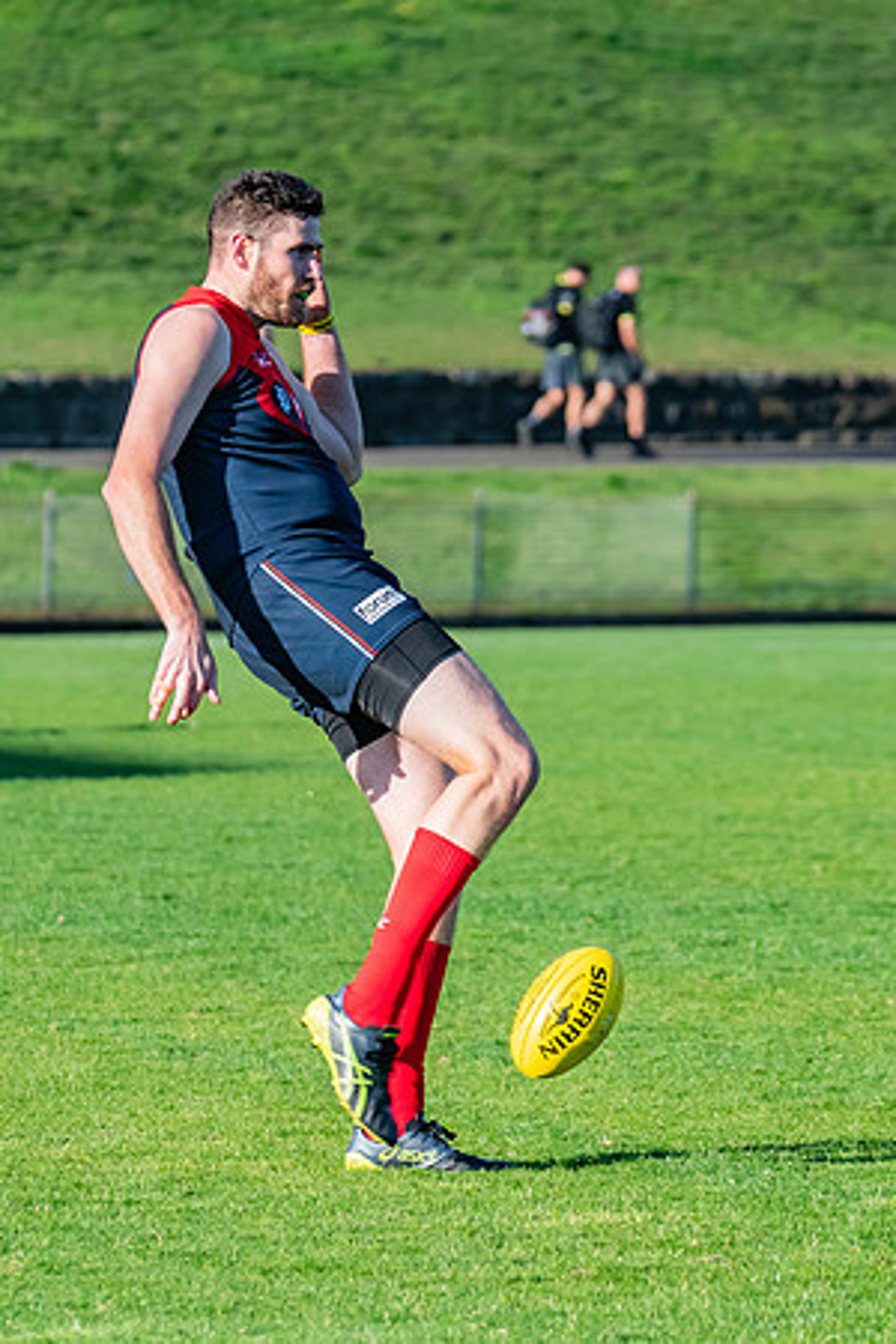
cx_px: 366
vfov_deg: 5.3
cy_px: 676
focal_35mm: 387
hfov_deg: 3.5
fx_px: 14459
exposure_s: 1/1600
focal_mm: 220
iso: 800
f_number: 7.1
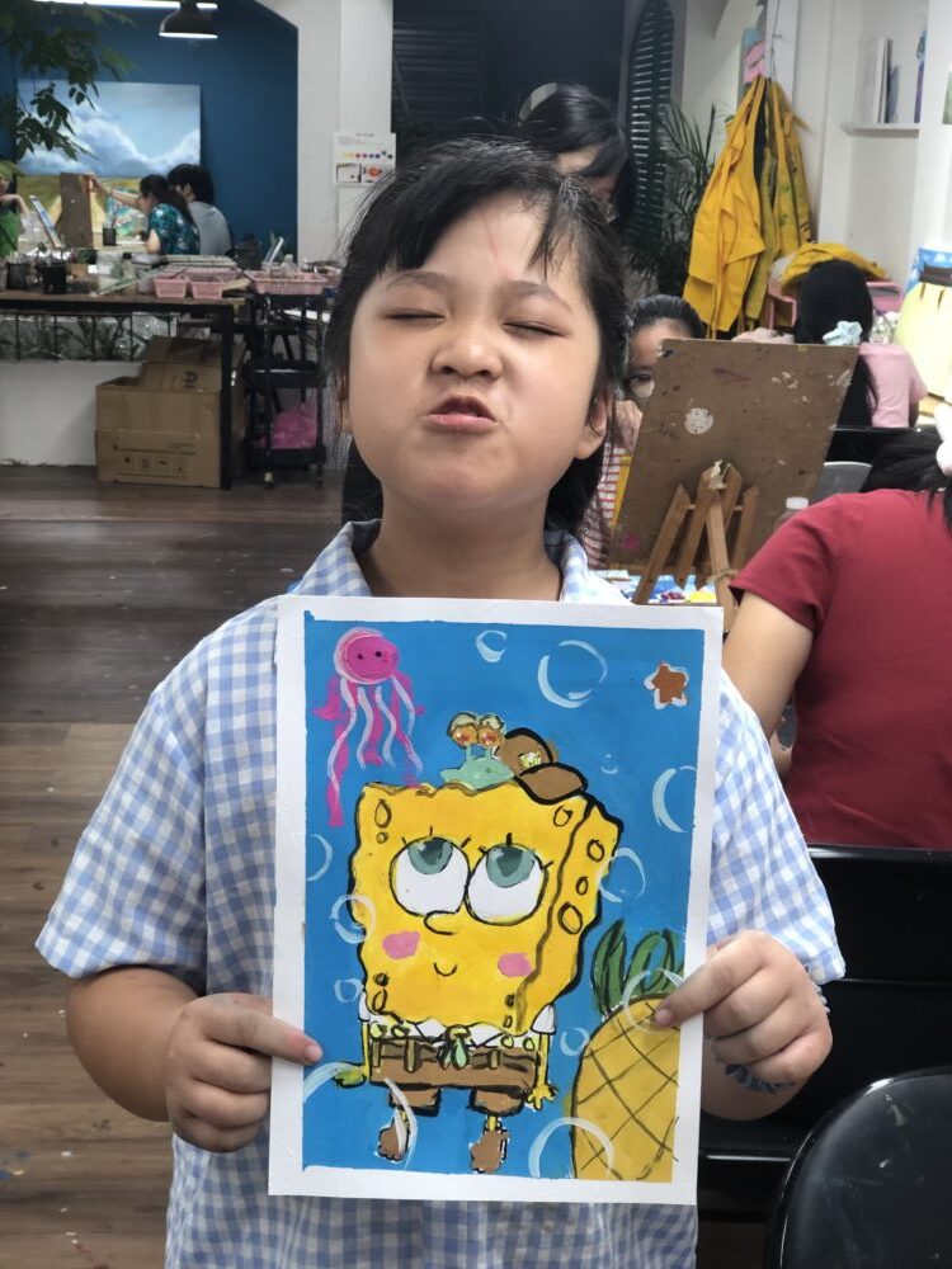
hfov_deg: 25.7
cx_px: 476
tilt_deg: -14.4
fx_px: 2090
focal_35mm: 57
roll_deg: -0.9
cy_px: 634
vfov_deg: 33.8
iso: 50
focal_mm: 6.6
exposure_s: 1/33
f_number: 2.8
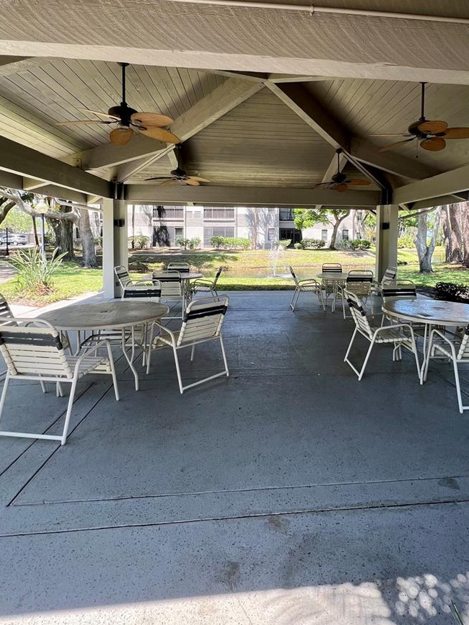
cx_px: 277
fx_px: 325
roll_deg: -1.3
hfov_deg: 71.0
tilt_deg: -1.4
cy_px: 252
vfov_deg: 86.7
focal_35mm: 18
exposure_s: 1/150
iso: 32
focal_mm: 1.57
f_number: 1.8
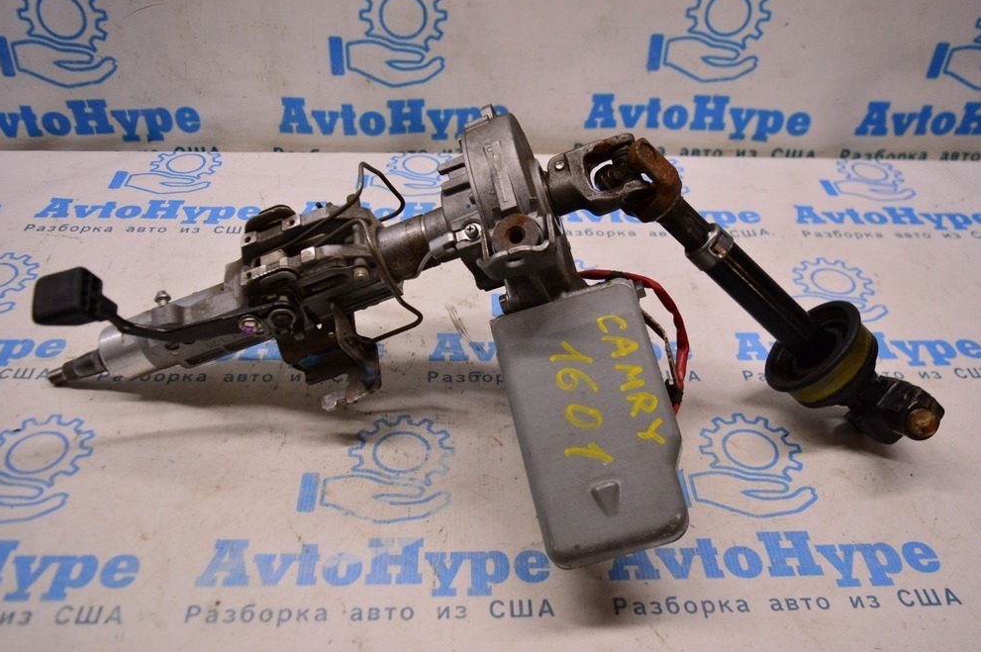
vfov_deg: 42.3
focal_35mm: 31
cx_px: 485
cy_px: 331
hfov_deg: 60.3
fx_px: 844
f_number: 4
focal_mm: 20
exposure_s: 1/400
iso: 1600
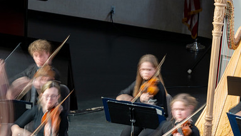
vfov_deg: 5.7
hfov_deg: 10.1
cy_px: 79
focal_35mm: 213
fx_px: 1362
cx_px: 62
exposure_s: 1/1.25
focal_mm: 135
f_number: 13
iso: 100
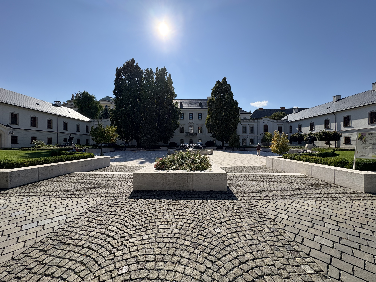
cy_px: 141
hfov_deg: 102.1
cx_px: 188
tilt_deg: +1.4
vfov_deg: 85.7
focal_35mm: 14
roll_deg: +0.1
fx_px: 152
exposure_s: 1/1709
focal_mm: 2.22
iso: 50
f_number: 2.2
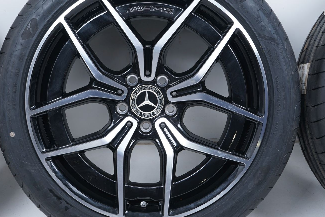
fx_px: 641
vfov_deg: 19.2
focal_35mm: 71
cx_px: 147
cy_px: 100
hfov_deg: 28.4
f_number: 7.1
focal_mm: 48
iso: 250
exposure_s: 1/125
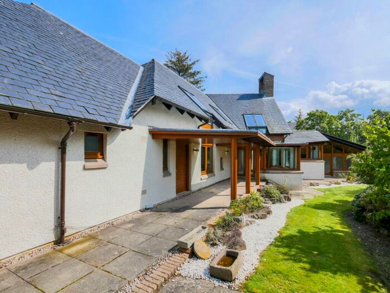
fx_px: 158
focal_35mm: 14
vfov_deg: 85.7
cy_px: 146
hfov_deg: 102.1
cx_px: 195
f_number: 7.1
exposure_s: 1/400
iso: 200
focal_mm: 7
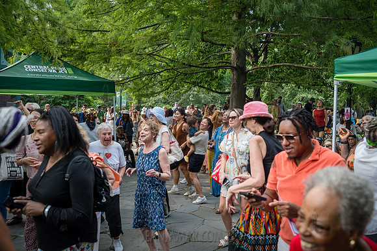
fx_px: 366
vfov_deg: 37.8
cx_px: 188
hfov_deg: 54.5
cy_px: 126
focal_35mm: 35
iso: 640
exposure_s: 1/500
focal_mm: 35
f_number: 4
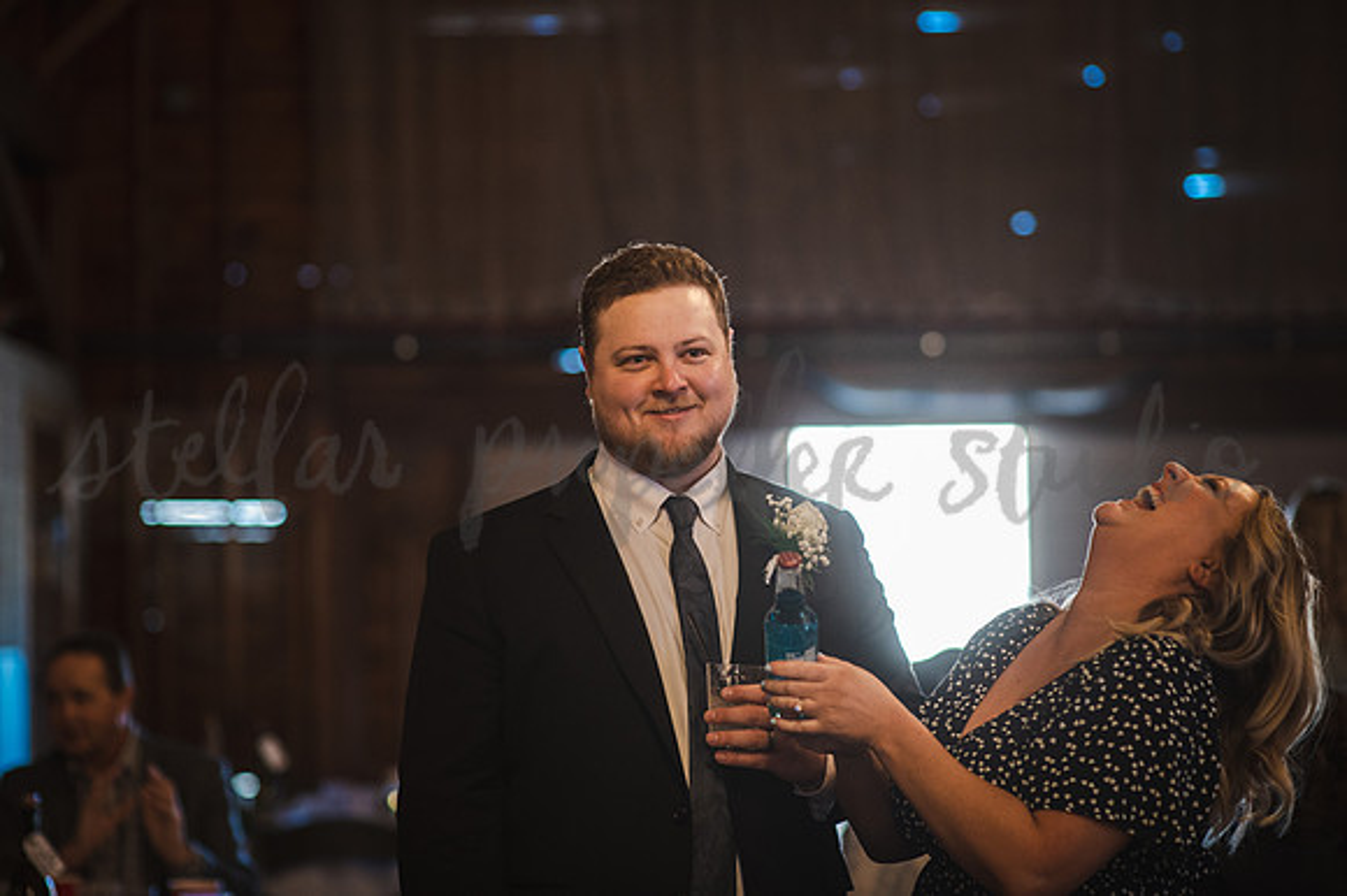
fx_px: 3178
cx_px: 674
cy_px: 448
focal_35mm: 85
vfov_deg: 16.1
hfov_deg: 23.9
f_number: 2
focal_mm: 85
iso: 1600
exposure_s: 1/200
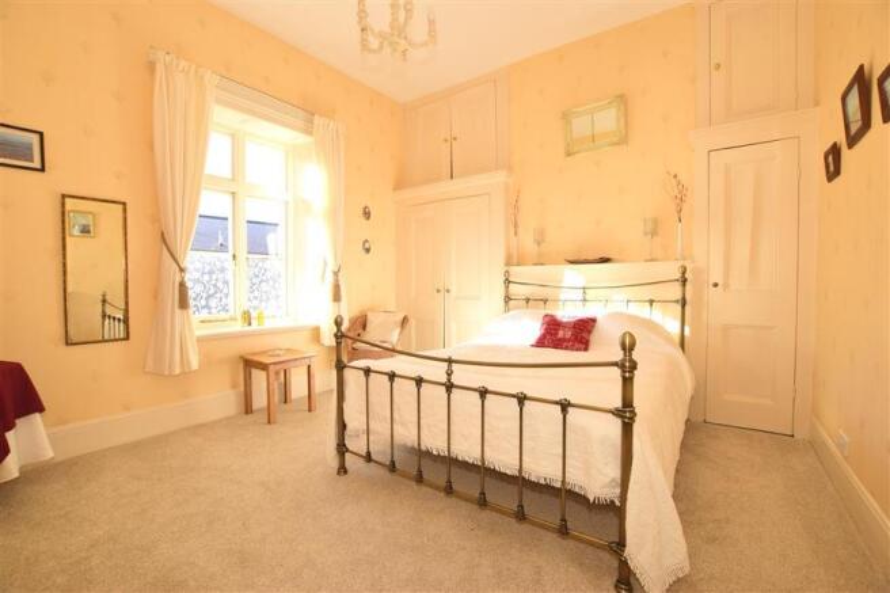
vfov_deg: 77.3
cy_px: 296
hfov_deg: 100.4
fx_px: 371
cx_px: 445
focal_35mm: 15
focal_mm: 10
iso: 200
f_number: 6.3
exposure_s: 1/160
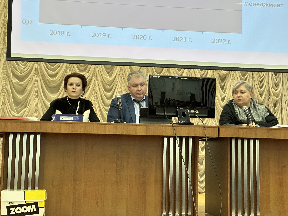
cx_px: 144
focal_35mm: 77
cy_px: 108
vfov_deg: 19.1
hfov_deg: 25.3
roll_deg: -0.9
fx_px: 641
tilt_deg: +5.4
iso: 320
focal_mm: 9
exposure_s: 1/50
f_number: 2.8
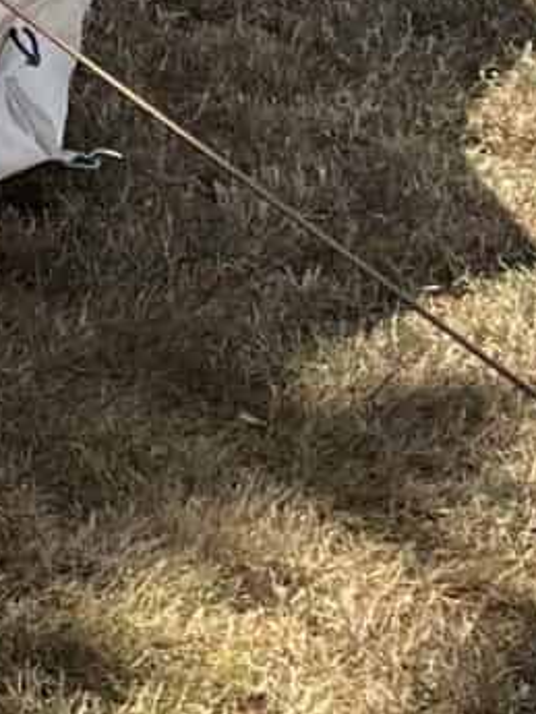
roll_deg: +0.3
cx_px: -1091
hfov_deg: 6.9
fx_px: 3982
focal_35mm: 193
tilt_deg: -12.9
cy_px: -476
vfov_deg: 9.8
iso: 50
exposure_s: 1/3745
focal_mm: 5.1
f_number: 1.6
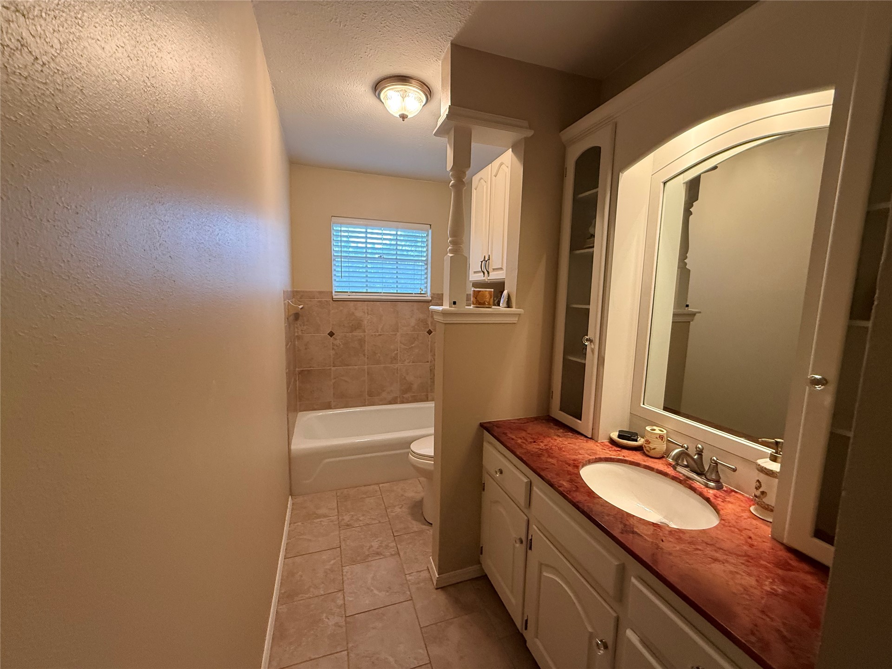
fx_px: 361
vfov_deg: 85.7
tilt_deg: -6.3
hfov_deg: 102.1
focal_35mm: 14
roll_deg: -1.1
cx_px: 446
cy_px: 334
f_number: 2.2
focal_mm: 2.22
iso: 320
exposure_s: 1/60
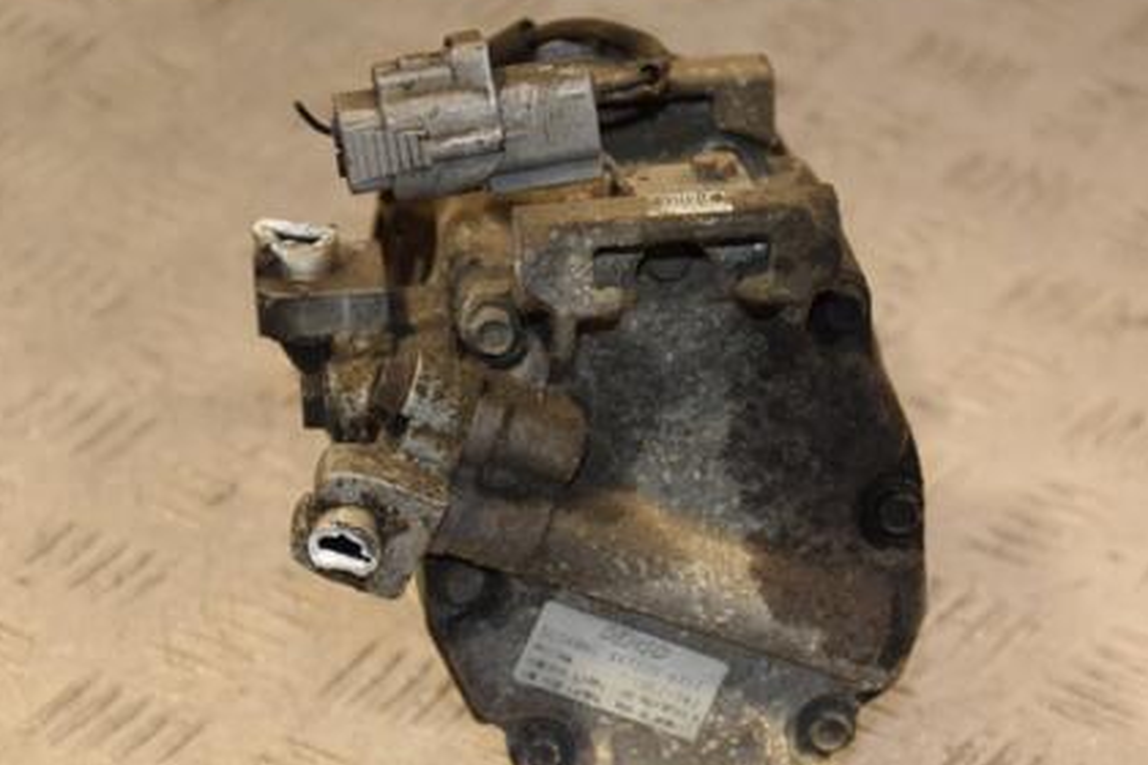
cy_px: 505
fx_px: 4241
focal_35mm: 133
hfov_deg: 15.4
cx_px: 670
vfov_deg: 10.3
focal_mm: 62
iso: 800
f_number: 5.3
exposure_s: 1/160
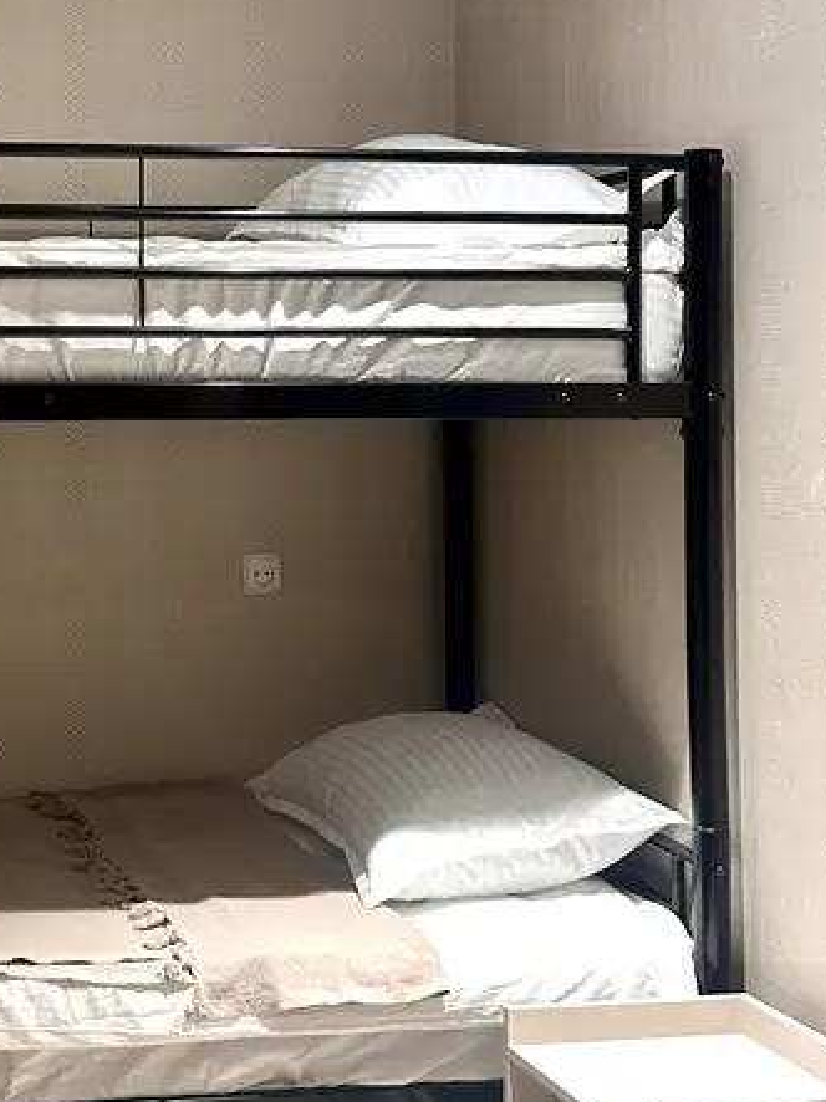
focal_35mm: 65
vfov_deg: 29.6
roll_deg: -0.1
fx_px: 2069
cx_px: 50
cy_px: 361
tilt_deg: +1.3
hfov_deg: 21.9
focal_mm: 6.86
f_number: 1.78
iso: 160
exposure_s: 1/50
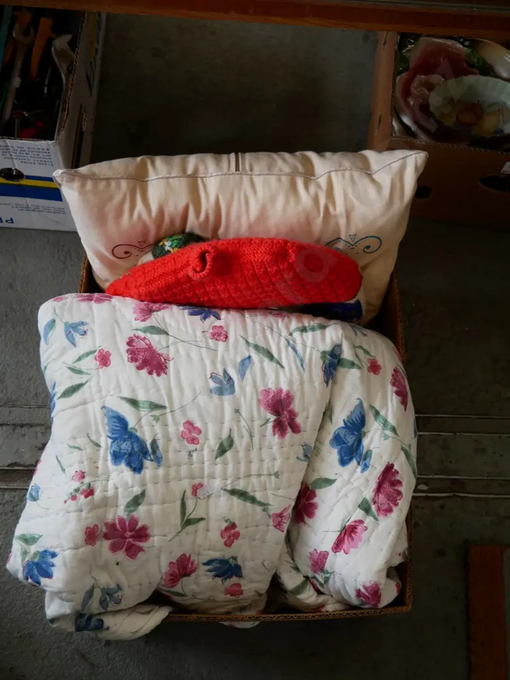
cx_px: 255
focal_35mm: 40
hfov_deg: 36.0
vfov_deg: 46.8
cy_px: 340
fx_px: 786
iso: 500
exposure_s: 1/60
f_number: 4.1
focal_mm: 20
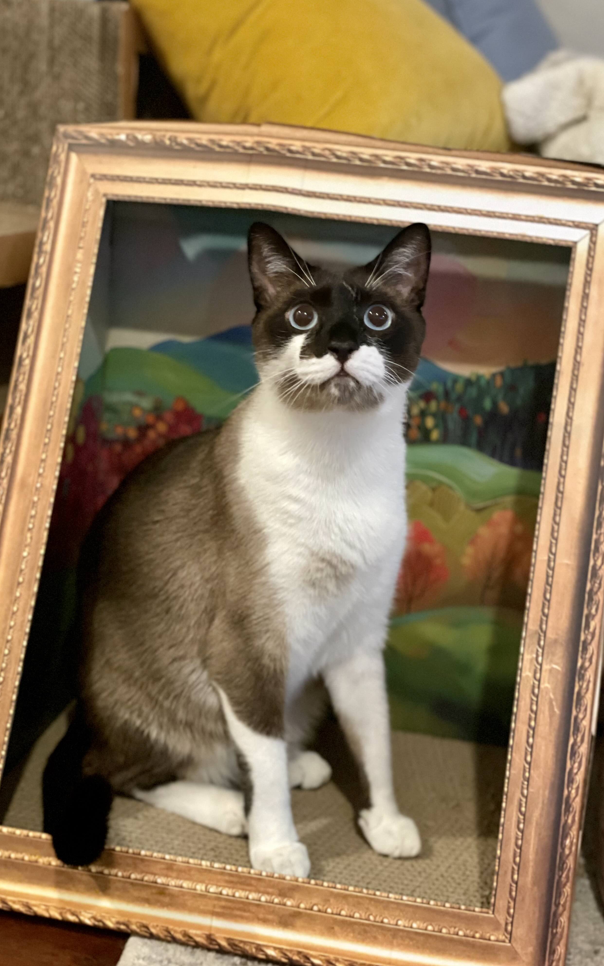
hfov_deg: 23.1
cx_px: 329
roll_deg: -4.9
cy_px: 487
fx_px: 1475
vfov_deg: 36.3
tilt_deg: -14.1
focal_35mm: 56
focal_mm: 6
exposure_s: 1/20
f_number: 2
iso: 500
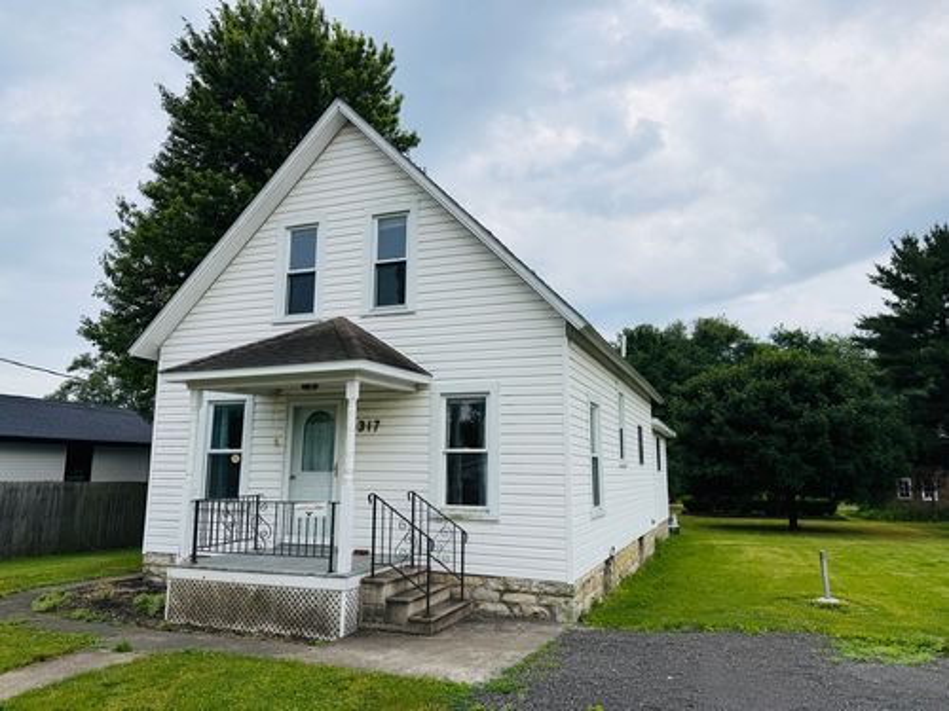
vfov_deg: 56.8
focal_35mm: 24
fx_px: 658
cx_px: 474
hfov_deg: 71.6
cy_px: 356
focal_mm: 6.76
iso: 80
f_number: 1.78
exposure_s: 1/742
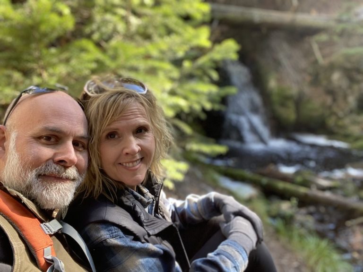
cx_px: 182
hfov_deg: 60.0
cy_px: 136
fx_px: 315
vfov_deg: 46.8
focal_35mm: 30
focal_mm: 2.71
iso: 100
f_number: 2.2
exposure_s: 1/60
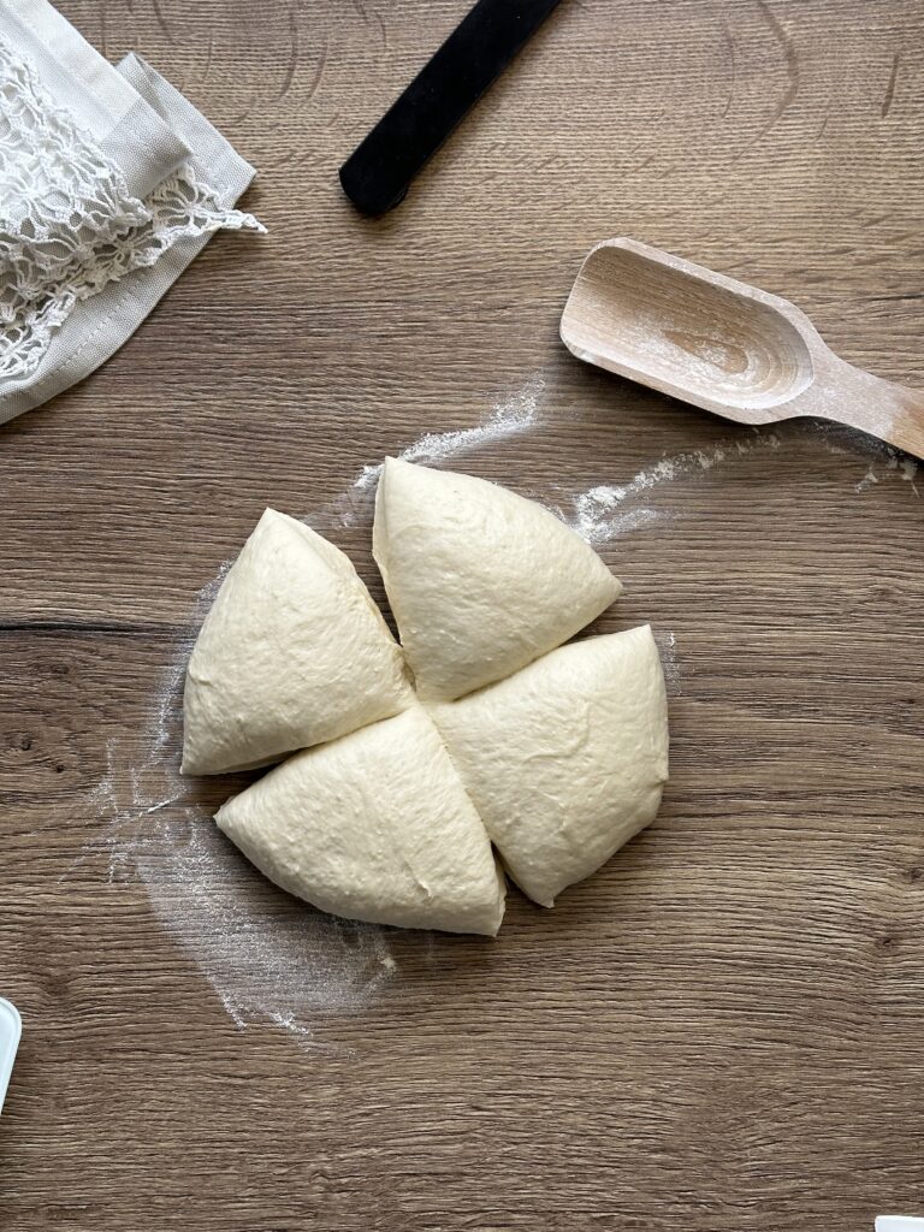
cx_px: 462
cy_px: 616
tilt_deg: -89.3
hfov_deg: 30.3
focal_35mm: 48
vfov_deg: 39.7
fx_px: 1708
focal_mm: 6.86
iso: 64
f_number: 1.78
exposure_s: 1/121
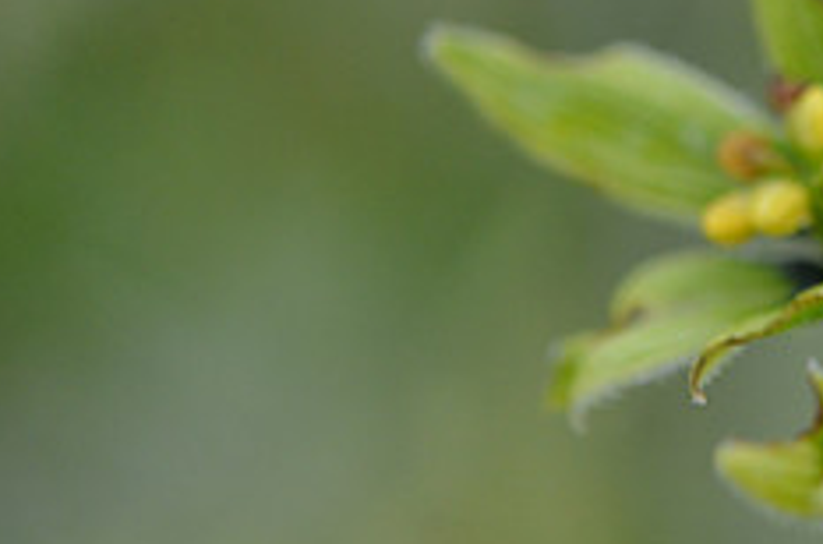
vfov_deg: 7.6
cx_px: 855
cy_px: 215
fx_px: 4081
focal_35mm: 179
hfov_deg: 11.4
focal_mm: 48
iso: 720
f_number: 5.6
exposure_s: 1/1000
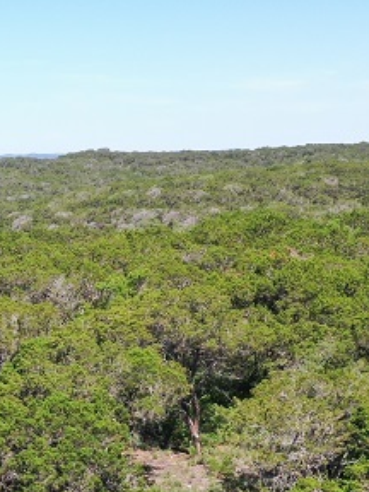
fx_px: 1308
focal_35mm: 92
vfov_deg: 21.3
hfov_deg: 15.1
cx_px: -160
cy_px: 281
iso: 100
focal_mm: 10.26
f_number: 5
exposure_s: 1/320
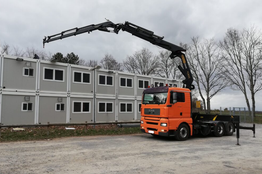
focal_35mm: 29
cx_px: 128
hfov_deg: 63.7
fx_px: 211
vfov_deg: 44.9
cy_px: 96
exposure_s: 1/276
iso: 50
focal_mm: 3.81
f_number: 2.2
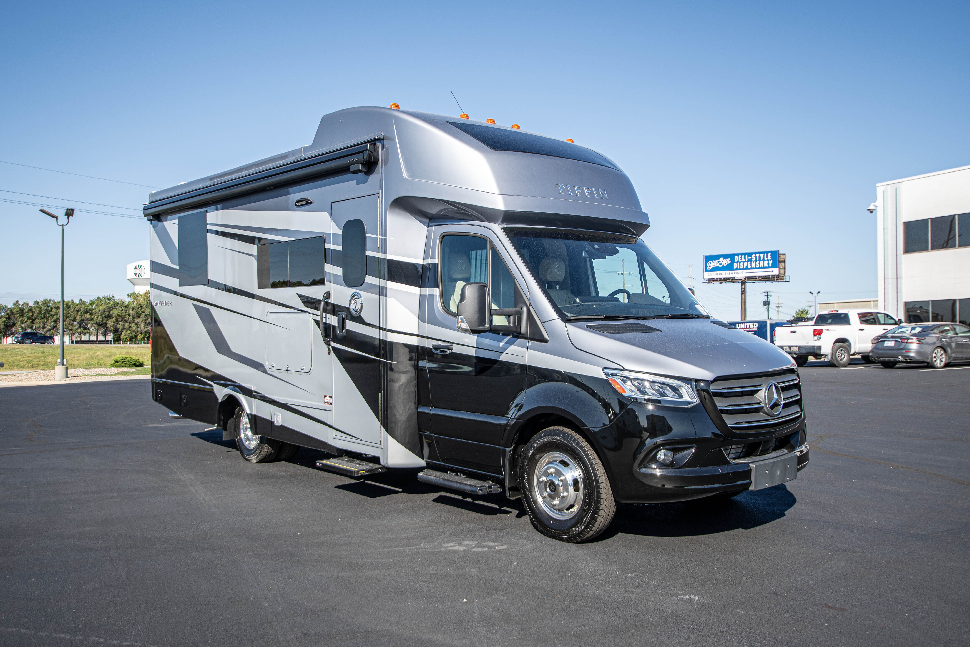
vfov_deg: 43.6
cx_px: 485
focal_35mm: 30
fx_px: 808
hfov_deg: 61.9
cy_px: 324
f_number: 3.5
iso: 100
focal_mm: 20
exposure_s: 1/640
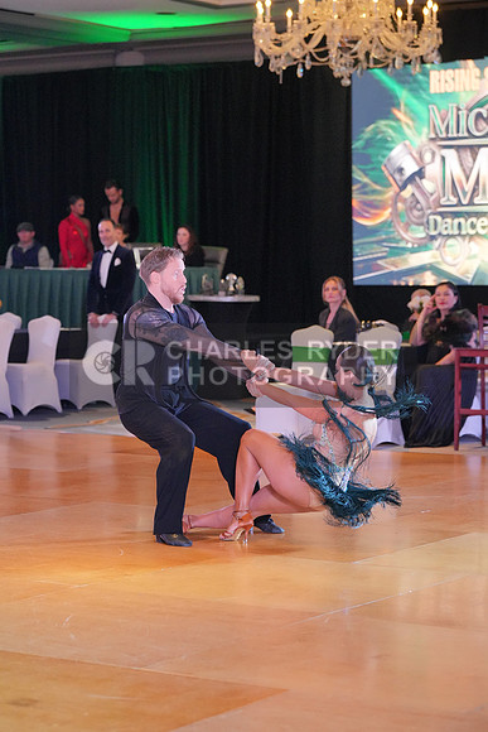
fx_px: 1890
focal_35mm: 93
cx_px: 244
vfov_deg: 21.9
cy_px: 366
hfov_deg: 14.7
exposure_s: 1/500
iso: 5000
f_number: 3.5
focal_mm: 93
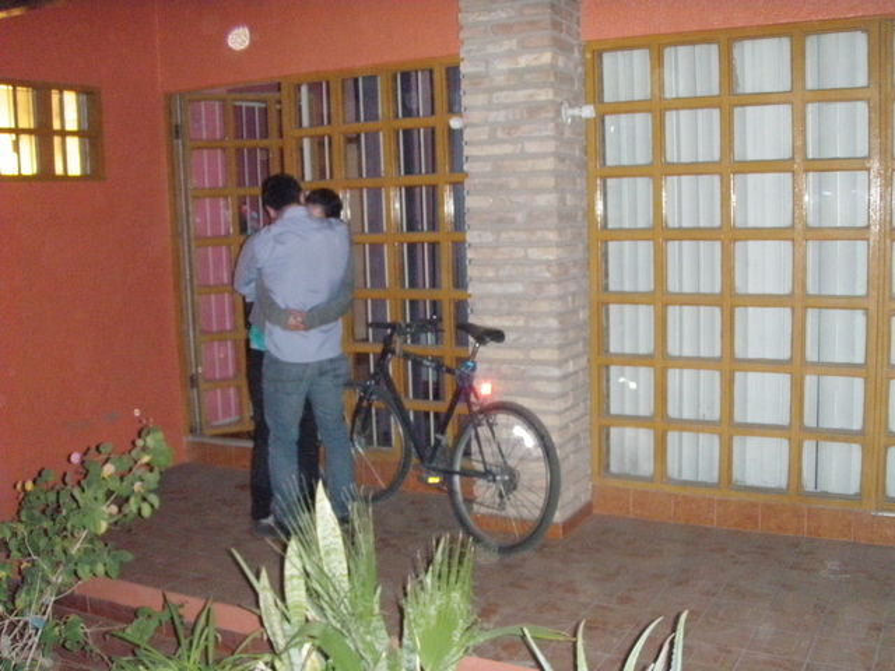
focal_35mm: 38
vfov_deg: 37.7
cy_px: 336
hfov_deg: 49.0
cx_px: 448
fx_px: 982
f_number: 3.5
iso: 800
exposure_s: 1/30
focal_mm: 6.7
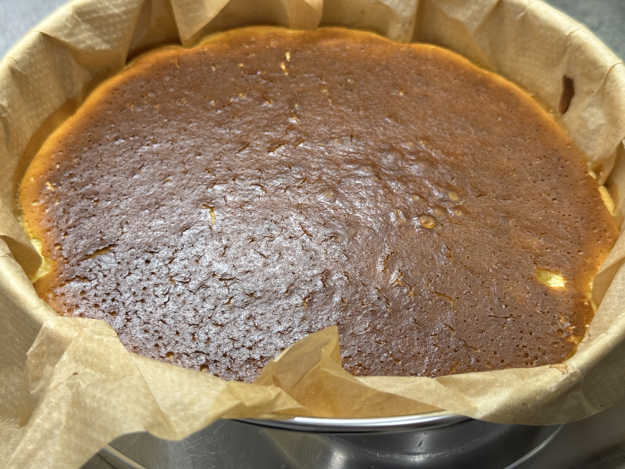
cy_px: 234
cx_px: 312
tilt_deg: -47.6
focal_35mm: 48
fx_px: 867
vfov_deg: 30.3
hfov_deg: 39.7
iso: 80
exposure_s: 1/100
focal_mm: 6.76
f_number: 1.78
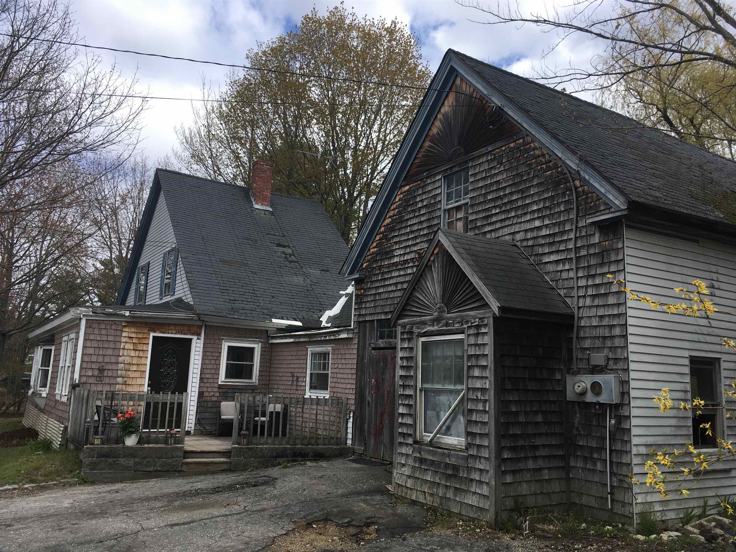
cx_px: 368
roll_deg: -3.6
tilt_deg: +9.2
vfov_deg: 48.2
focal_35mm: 29
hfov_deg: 61.7
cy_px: 276
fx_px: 617
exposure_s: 1/1131
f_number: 2.2
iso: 25
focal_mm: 4.15
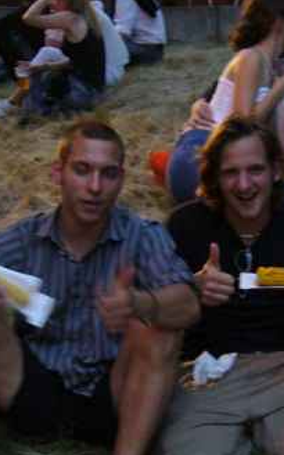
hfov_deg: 16.5
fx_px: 980
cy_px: 294
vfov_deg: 26.1
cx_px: 159
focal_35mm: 79
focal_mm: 5.8
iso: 200
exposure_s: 1/8
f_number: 2.8
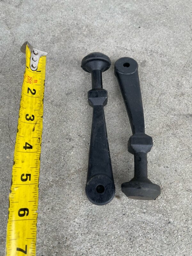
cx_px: 96
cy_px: 128
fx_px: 192
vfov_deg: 67.3
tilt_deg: -66.6
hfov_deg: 53.1
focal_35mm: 26
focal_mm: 5.1
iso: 32
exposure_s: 1/205
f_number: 1.6
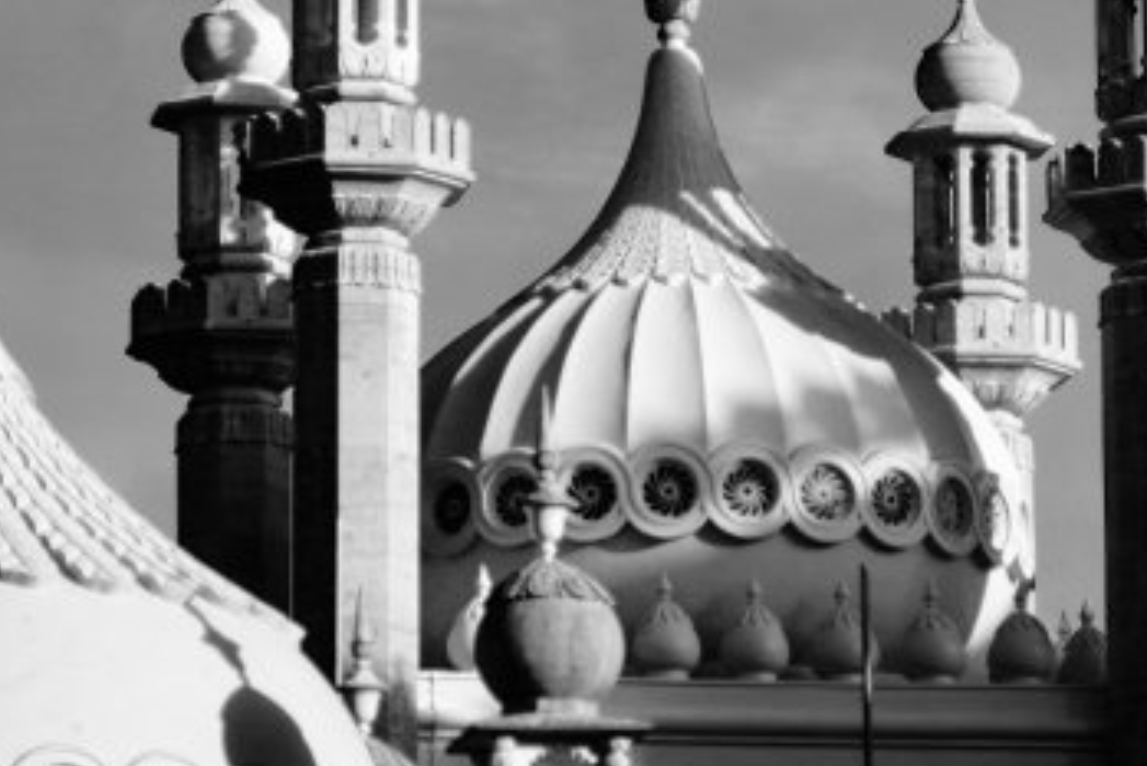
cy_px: 171
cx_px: 463
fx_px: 5865
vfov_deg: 7.5
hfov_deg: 11.2
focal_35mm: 184
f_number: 4
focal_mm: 70
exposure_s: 1/500
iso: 100
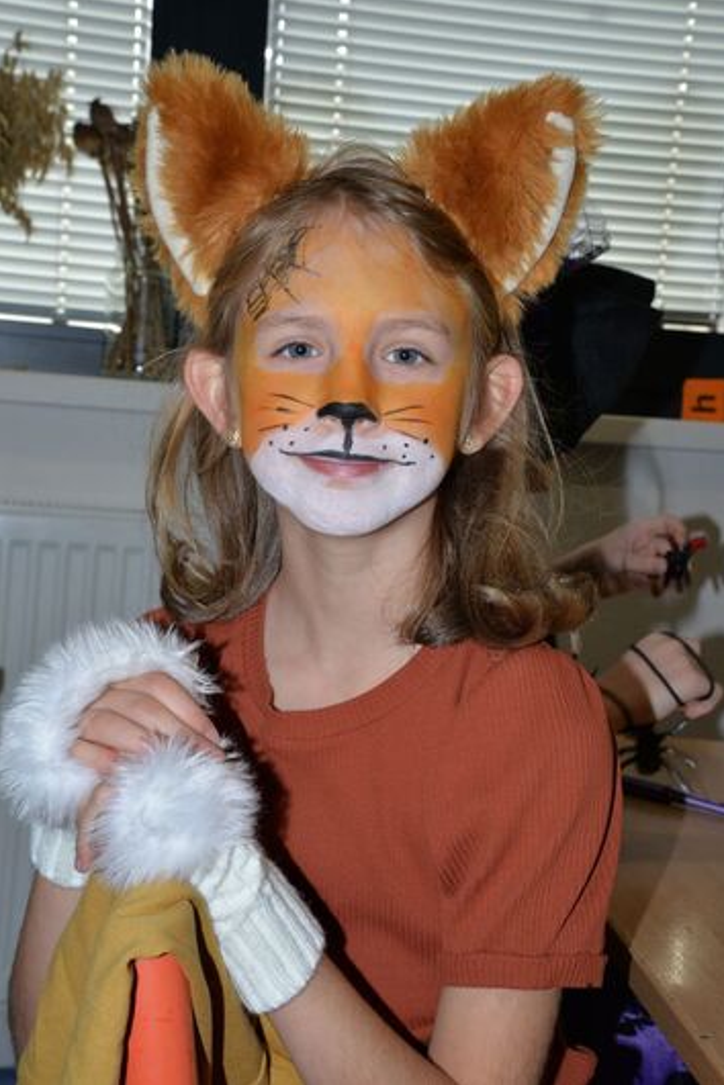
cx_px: 364
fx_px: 1900
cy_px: 535
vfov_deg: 31.9
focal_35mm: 63
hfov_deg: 21.6
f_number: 14
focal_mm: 62
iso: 640
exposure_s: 1/100
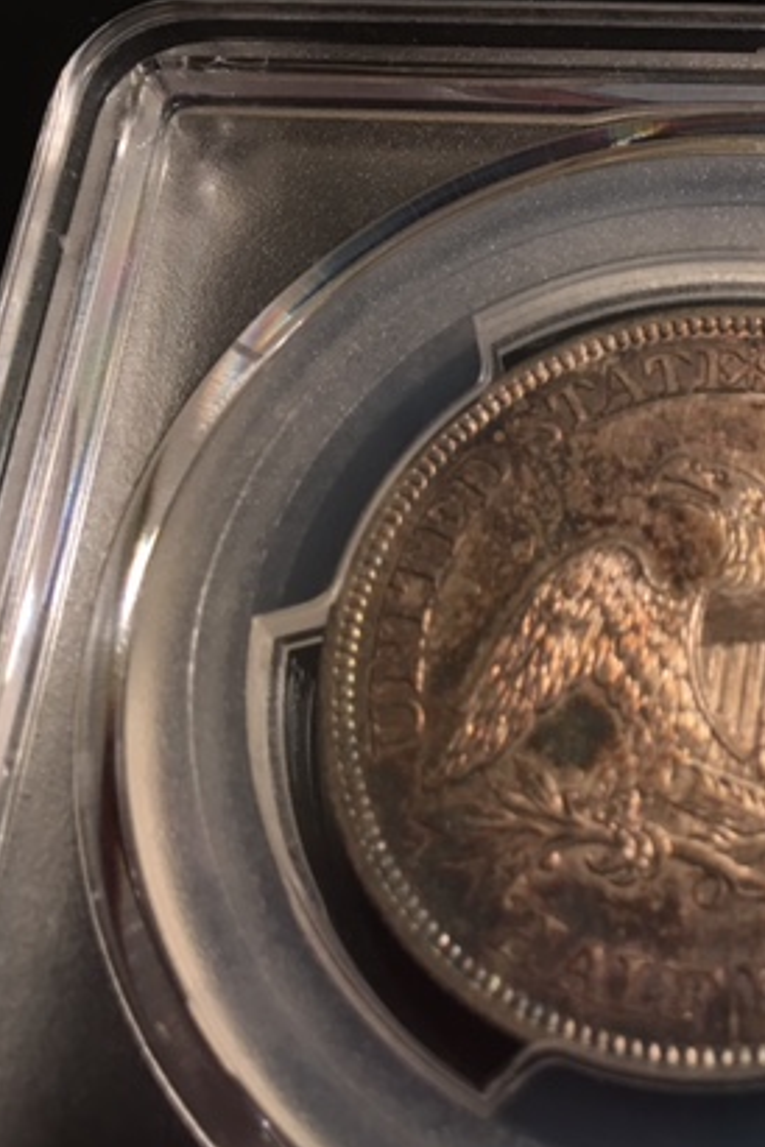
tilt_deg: -68.5
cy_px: 575
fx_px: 1498
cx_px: 737
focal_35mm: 47
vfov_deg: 41.9
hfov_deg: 27.3
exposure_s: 1/15
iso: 25
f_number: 2.2
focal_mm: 4.15
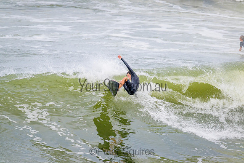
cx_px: 122
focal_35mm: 800
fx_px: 5423
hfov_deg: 2.6
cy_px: 82
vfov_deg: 1.7
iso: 1250
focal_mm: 800
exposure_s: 1/2000
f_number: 11
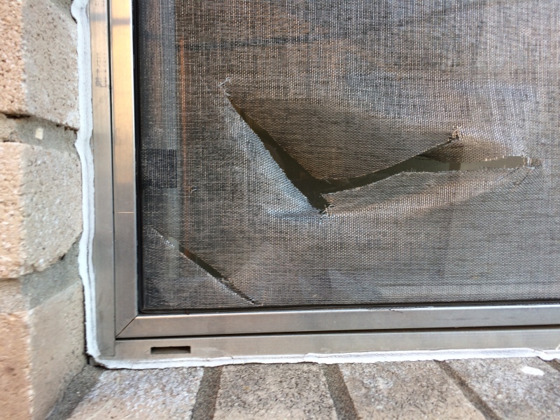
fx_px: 469
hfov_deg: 61.7
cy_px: 210
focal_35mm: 29
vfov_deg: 48.2
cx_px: 280
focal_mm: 4.15
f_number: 2.2
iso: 40
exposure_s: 1/60
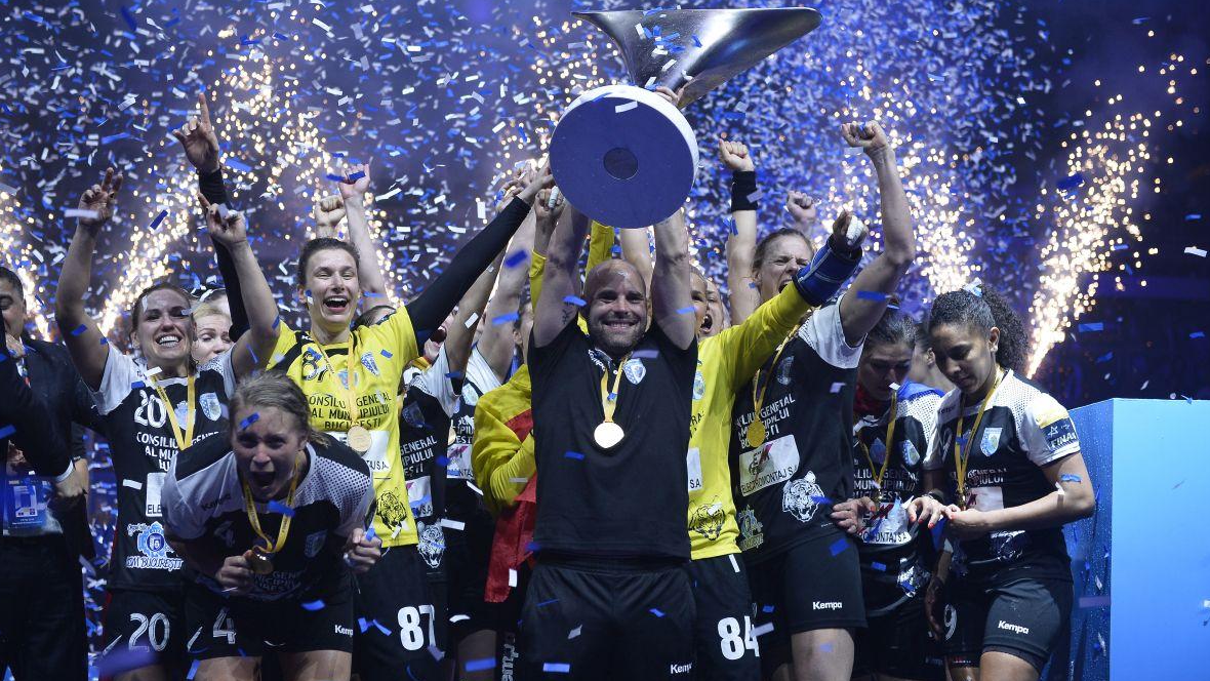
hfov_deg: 31.9
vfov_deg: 18.3
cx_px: 599
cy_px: 340
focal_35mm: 66
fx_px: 2118
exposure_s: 1/1000
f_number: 3.2
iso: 2000
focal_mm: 62
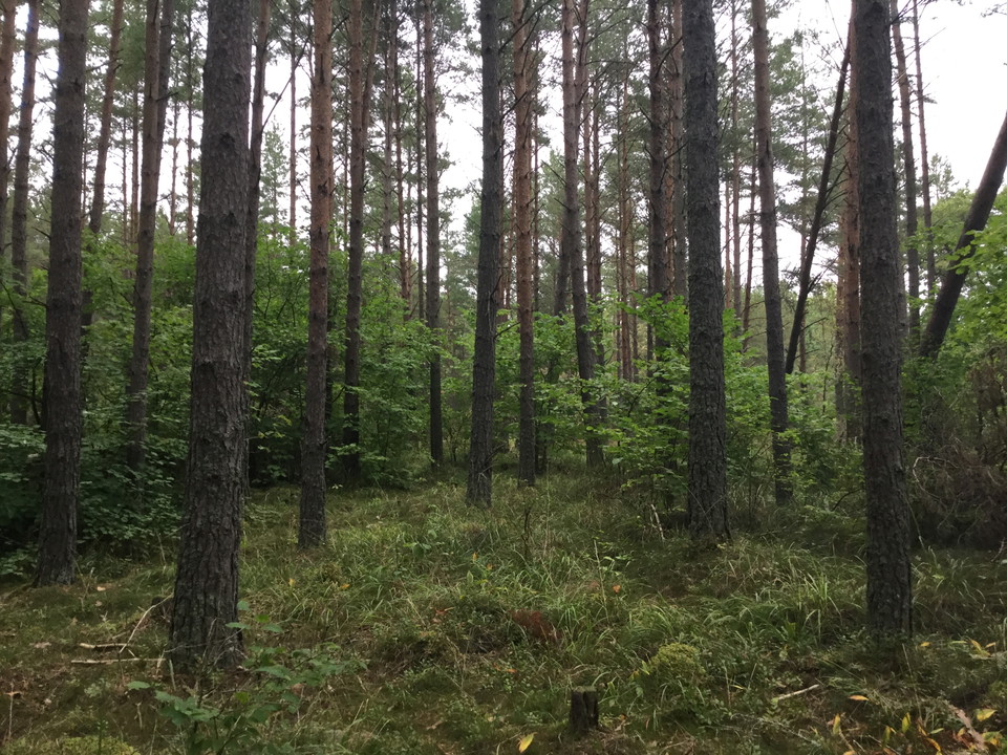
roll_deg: -0.2
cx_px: 504
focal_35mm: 31
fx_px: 902
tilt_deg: +5.4
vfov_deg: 45.4
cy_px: 378
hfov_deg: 58.4
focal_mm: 3.3
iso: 32
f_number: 2.4
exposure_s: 1/33
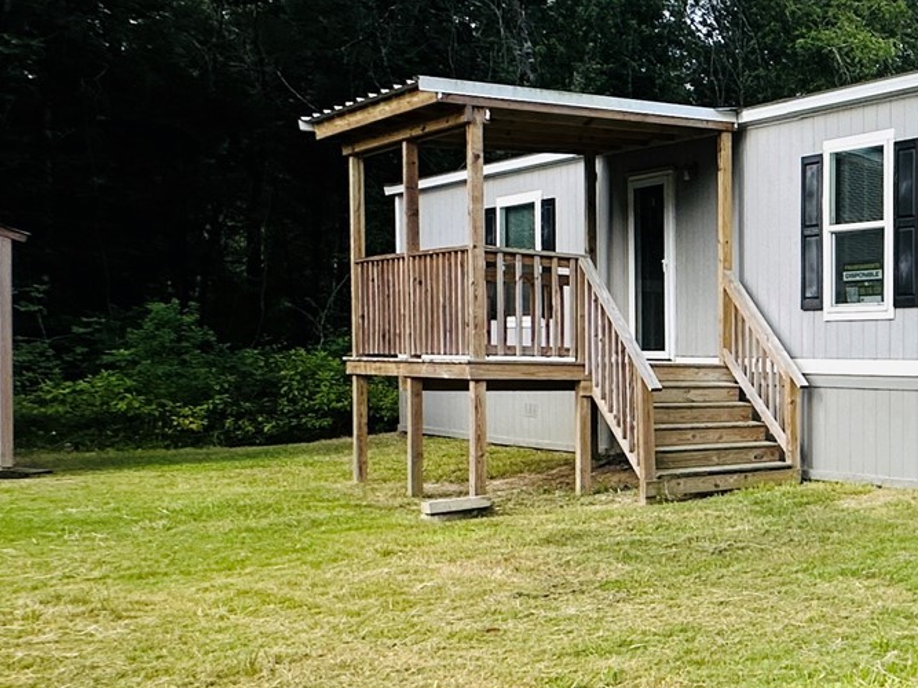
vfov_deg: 33.5
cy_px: 417
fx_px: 1140
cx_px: 1345
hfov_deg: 29.2
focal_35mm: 43
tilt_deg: -1.8
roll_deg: -1.5
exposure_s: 1/682
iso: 40
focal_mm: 2.22
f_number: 2.2
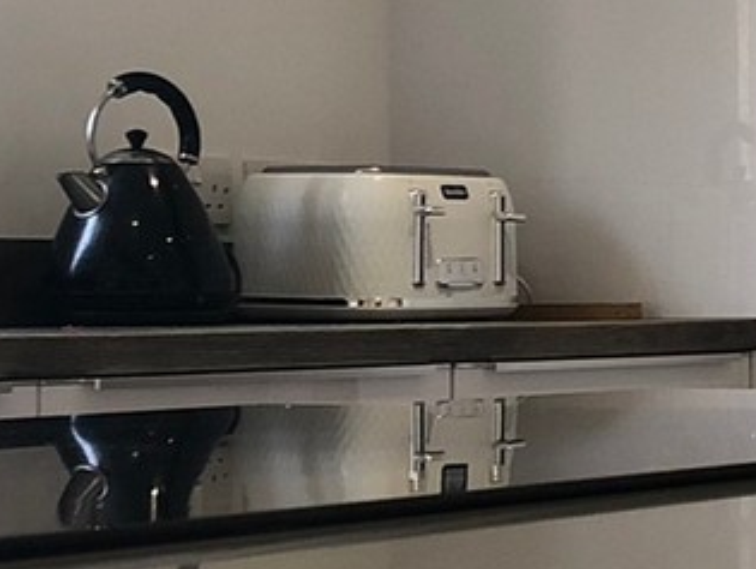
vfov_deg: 10.5
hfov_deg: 13.3
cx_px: 1054
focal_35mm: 142
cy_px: 262
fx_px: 3105
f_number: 1.8
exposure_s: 1/17
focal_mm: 4
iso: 40
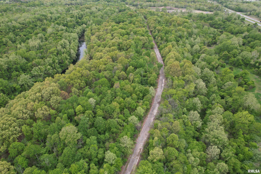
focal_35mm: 22
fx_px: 159
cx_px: 130
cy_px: 87
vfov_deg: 57.2
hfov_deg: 78.6
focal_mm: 8.38
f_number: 2.8
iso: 100
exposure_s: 1/320
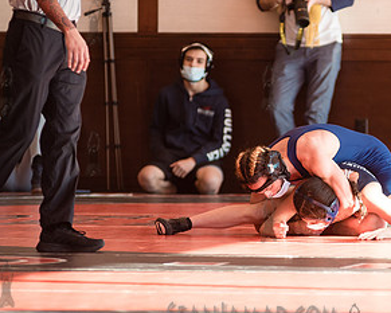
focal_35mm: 438
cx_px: 336
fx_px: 5070
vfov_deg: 3.5
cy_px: 128
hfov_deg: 4.4
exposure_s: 1/400
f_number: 4
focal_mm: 200
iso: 400
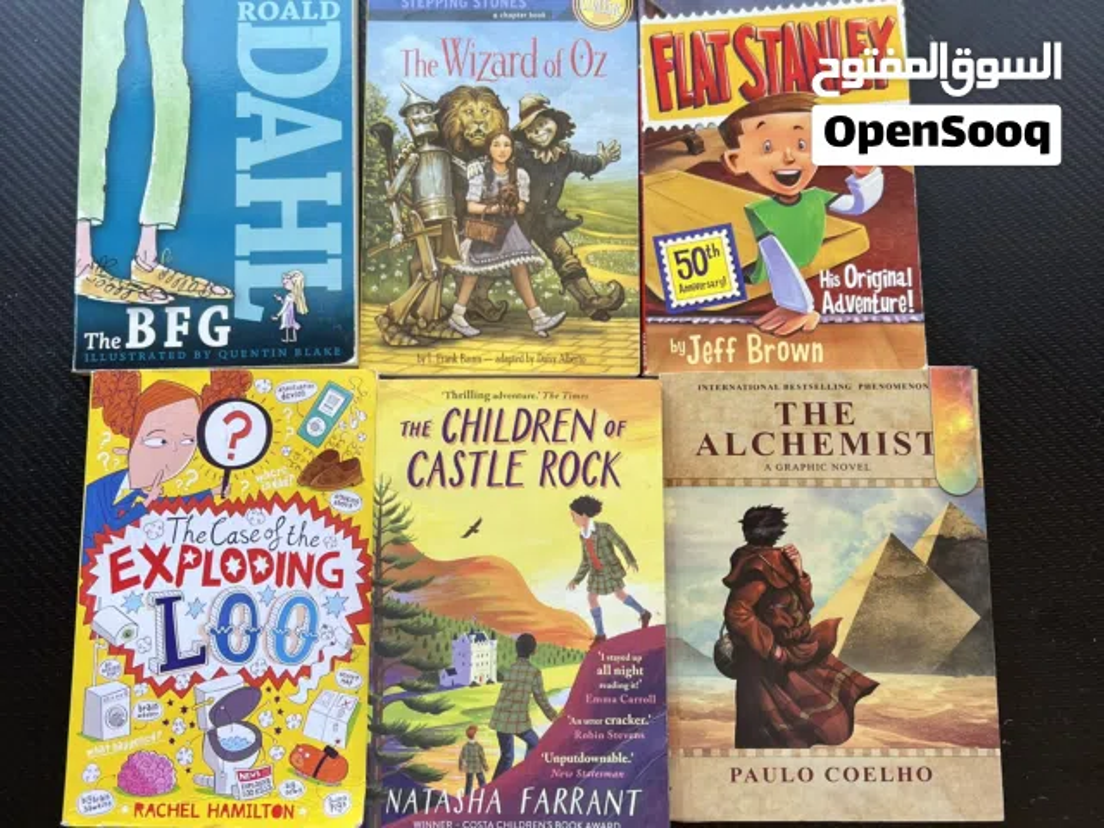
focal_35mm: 26
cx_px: 552
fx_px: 829
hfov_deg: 67.3
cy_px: 414
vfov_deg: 53.1
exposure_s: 1/121
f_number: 1.5
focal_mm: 5.7
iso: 80
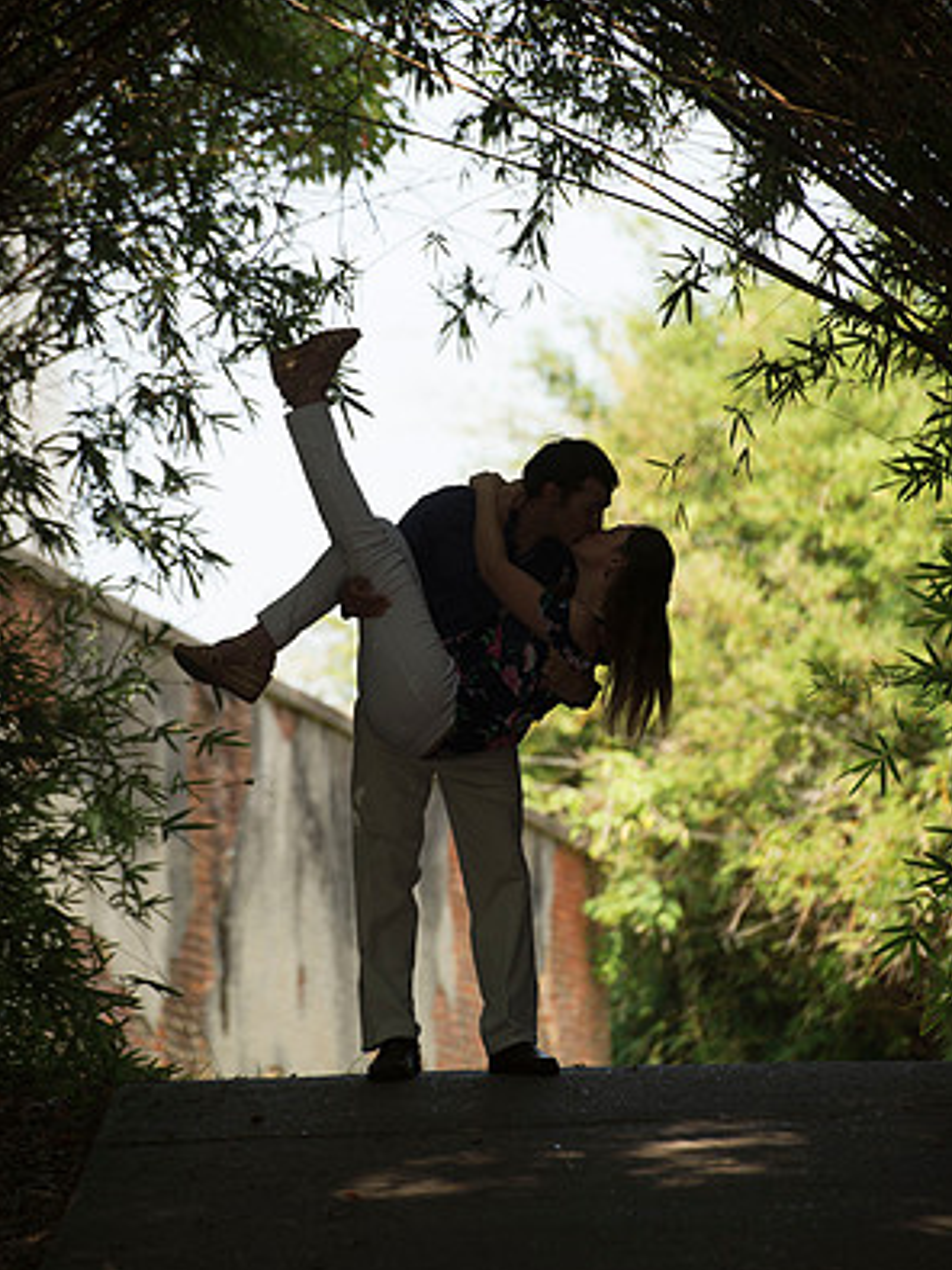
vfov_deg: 9.0
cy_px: 576
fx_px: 8035
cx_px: 474
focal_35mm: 219
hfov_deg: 6.8
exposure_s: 1/320
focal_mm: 200
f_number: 5
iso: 200
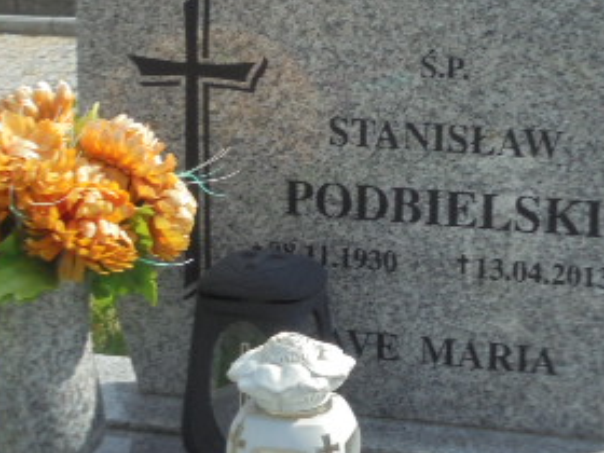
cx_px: 352
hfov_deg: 17.6
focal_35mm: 112
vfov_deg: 13.2
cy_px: 151
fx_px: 1954
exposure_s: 1/500
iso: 100
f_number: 4.8
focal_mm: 8.9
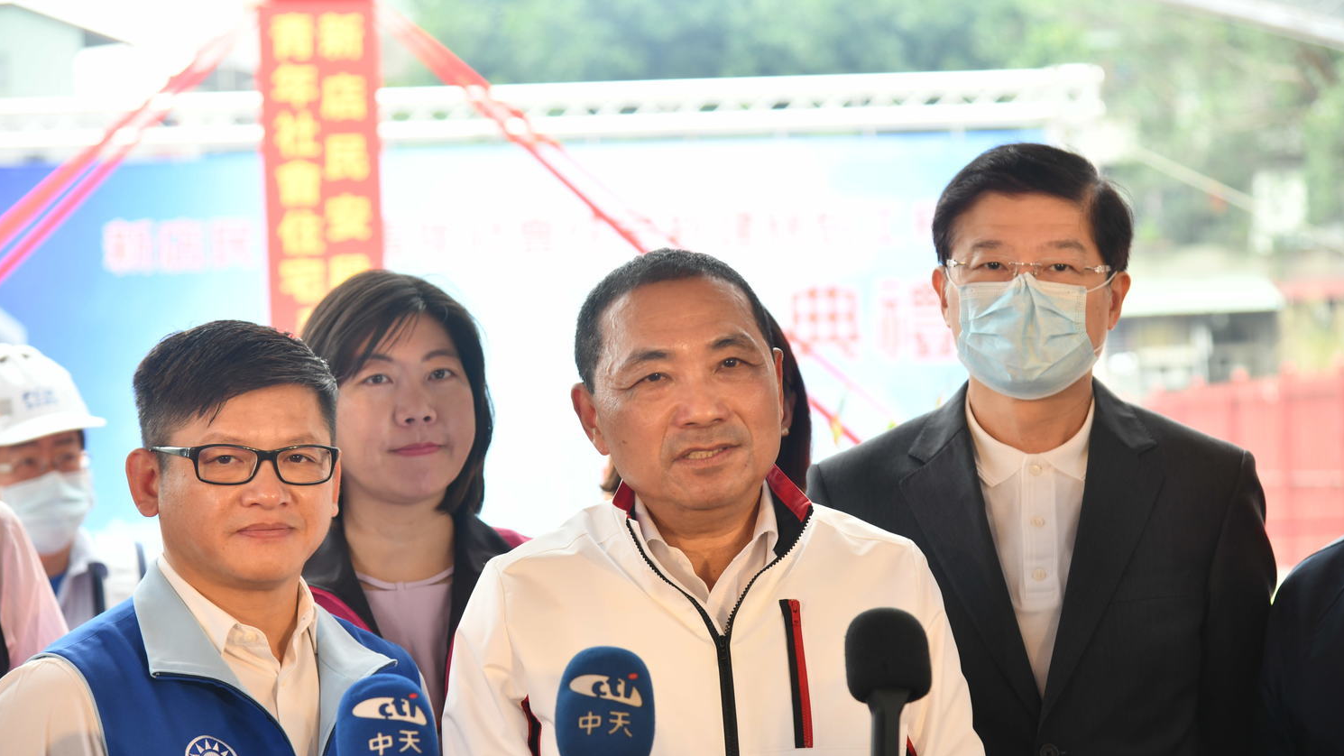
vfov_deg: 12.5
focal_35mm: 97
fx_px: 3457
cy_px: 429
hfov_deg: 22.0
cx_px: 674
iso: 360
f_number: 5.6
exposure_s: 1/60
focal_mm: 92
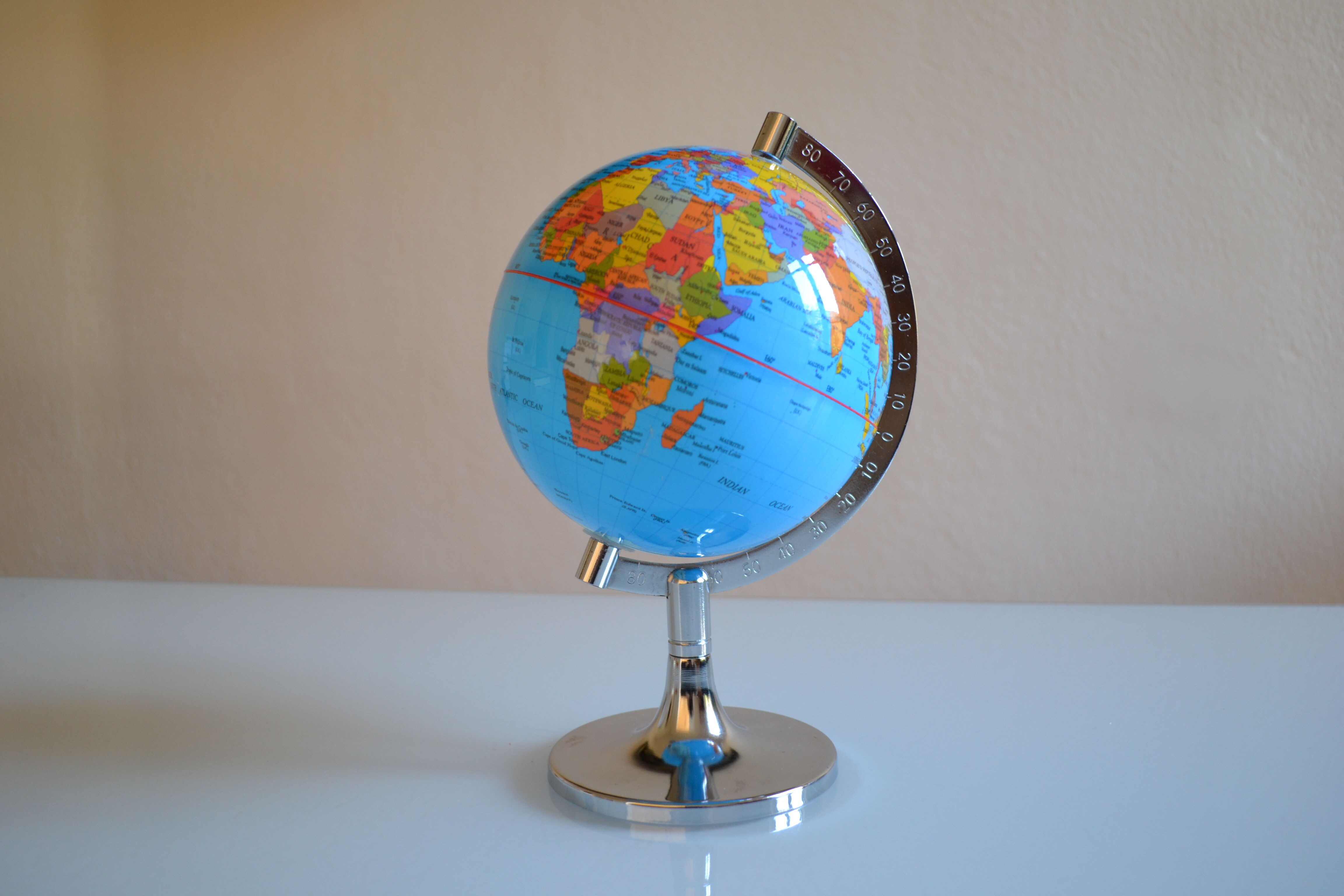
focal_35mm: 30
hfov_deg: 61.9
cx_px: 672
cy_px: 448
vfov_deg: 43.6
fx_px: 1120
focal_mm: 20
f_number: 3.8
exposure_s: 1/50
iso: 400
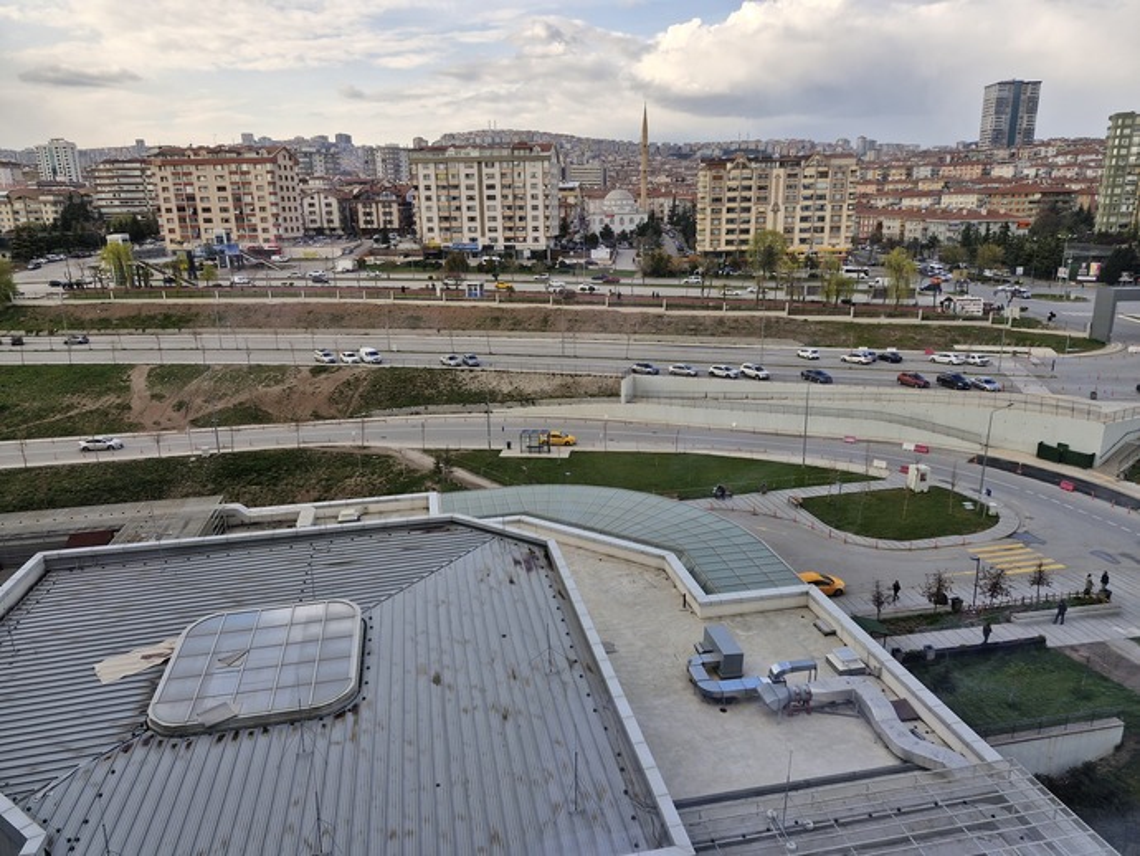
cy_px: 428
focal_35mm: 23
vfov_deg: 58.9
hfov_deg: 73.9
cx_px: 570
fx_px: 758
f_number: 1.8
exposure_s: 1/378
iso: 50
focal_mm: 5.54
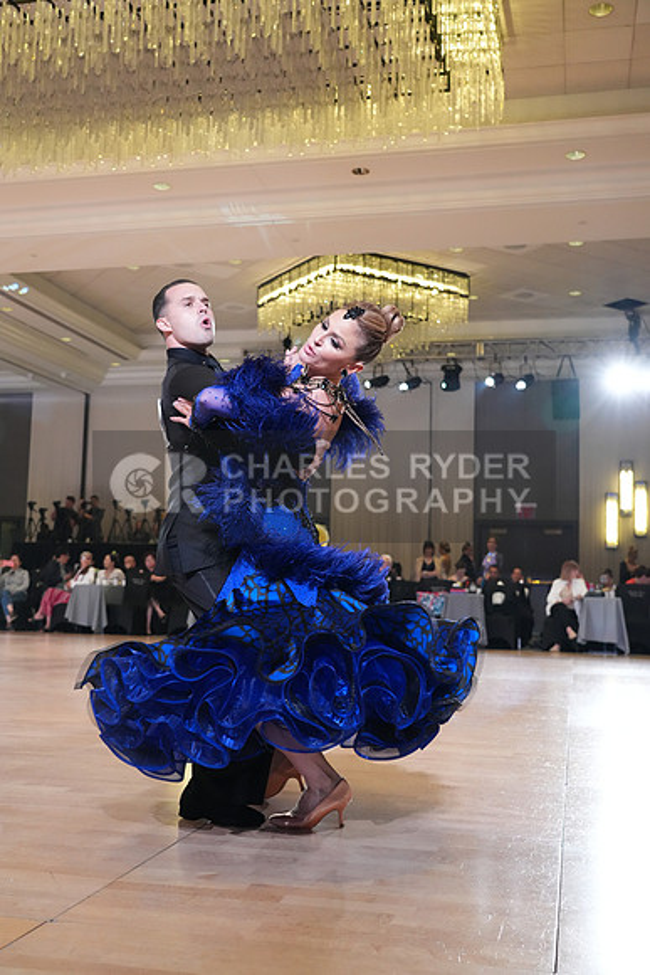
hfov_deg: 36.9
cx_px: 325
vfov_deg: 53.1
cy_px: 488
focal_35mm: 36
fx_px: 974
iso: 5000
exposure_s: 1/500
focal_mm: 36
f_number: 4
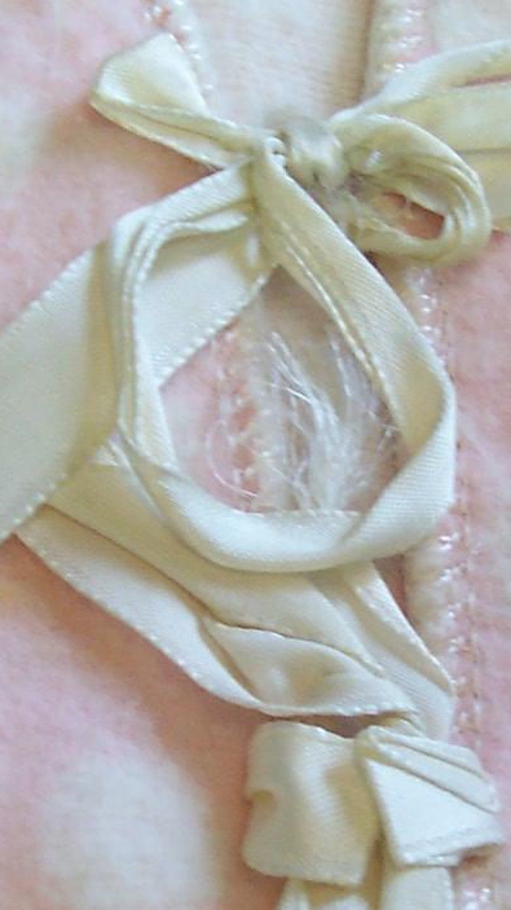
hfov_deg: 12.7
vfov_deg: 22.4
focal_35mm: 95
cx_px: 360
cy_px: 555
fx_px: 2290
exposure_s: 1/30
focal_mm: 5.6
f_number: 2.8
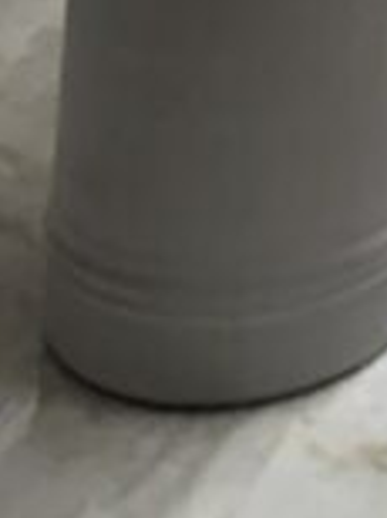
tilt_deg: -5.6
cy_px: -868
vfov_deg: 10.1
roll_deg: -6.8
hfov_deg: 7.7
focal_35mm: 160
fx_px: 2392
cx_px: 1286
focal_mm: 6.86
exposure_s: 1/120
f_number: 1.78
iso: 125
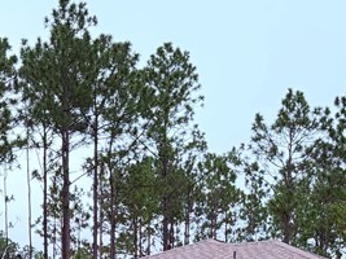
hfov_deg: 21.3
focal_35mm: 92
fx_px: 919
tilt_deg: -3.2
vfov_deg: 14.6
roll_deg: +0.0
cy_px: 426
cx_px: 188
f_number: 1.78
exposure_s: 1/1618
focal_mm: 6.76
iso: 100
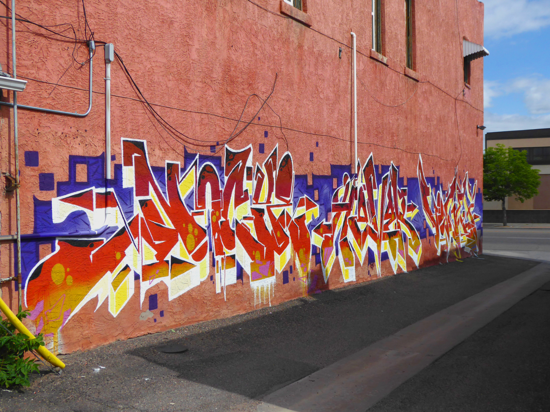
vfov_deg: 31.5
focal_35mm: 46
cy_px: 206
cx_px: 275
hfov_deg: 41.2
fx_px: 731
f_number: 3.9
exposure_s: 1/1300
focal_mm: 7.8
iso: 80
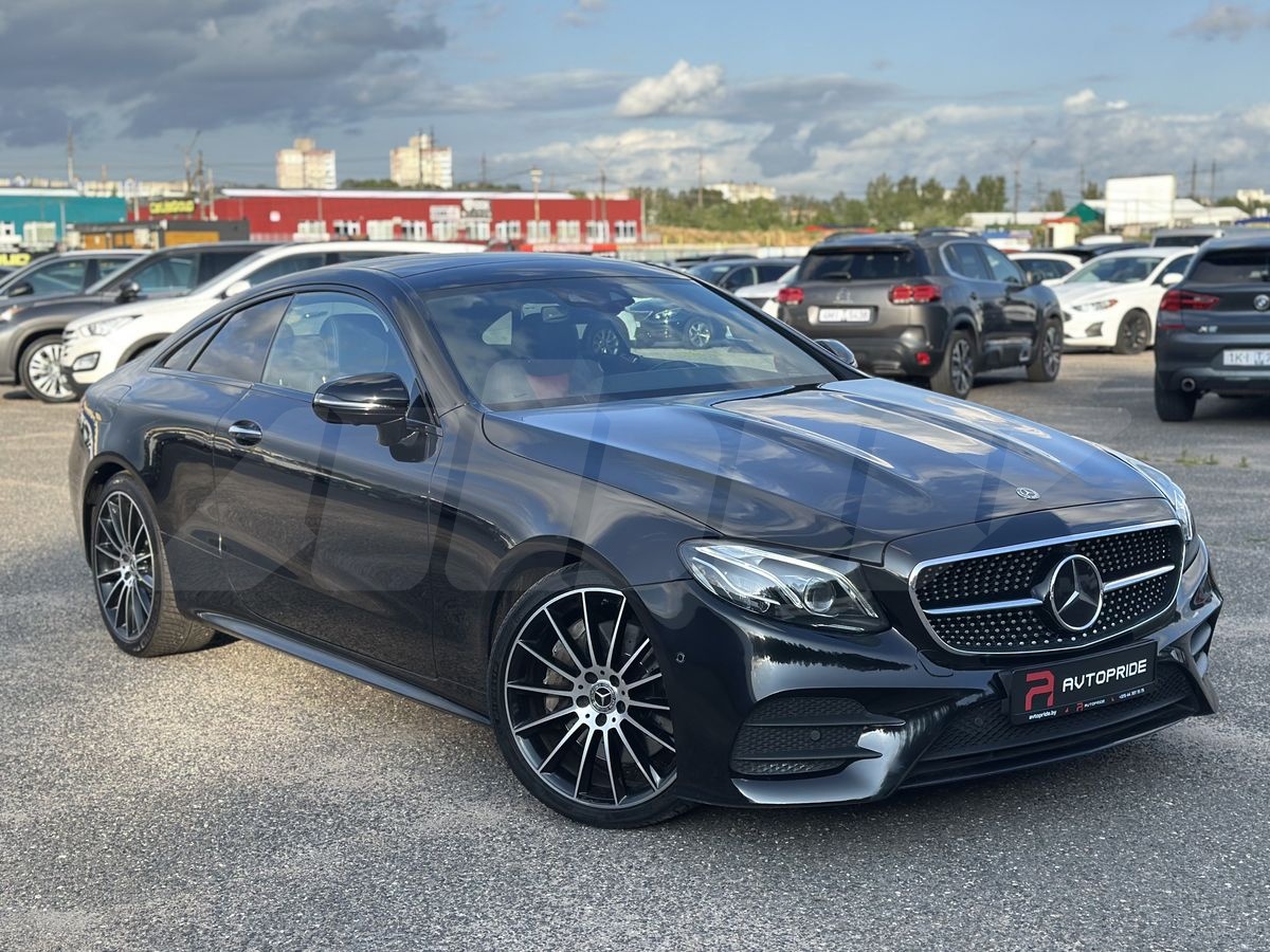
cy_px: 476
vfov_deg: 30.3
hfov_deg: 39.7
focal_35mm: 48
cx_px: 635
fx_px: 1761
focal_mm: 6.86
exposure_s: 1/1242
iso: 80
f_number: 1.78
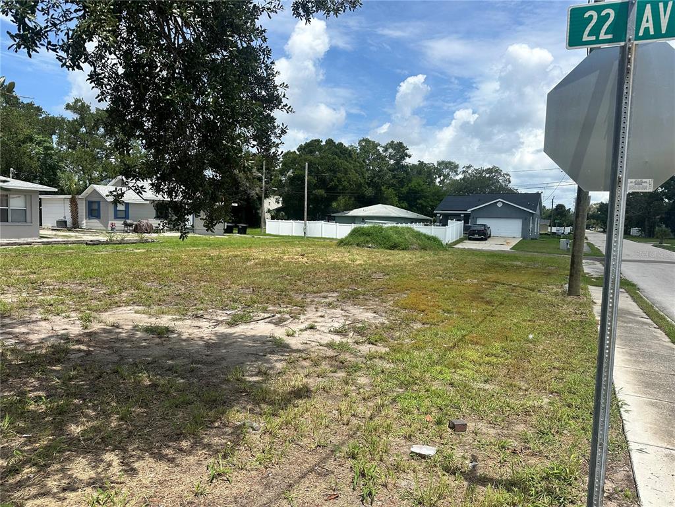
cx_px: 338
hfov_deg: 71.6
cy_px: 254
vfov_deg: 56.8
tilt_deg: -3.9
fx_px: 468
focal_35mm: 24
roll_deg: -2.0
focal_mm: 6.86
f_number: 1.78
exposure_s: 1/5263
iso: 80
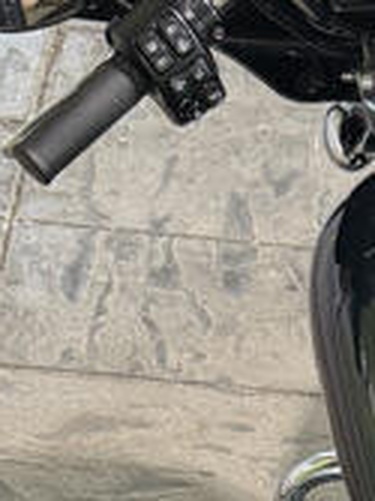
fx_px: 2126
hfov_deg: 9.7
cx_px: 591
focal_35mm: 147
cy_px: 888
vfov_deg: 12.4
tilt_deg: -48.2
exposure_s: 1/60
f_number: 1.78
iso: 200
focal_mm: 6.76
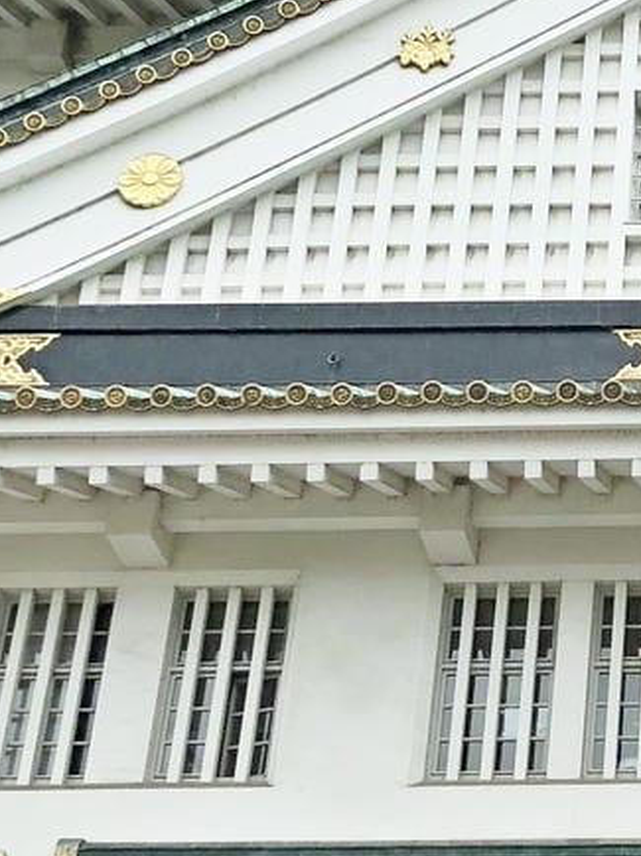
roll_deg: -1.0
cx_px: 884
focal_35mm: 107
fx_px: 2644
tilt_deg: +33.0
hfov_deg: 13.2
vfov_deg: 18.2
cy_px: 178
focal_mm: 3.99
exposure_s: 1/1171
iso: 20
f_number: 1.8
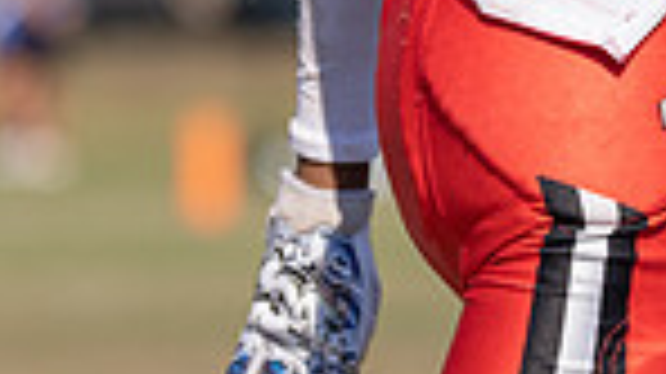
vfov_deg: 2.4
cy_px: -221
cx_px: 544
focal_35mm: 497
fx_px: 8771
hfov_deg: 4.3
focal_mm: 113
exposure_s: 1/2000
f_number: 2.8
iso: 100
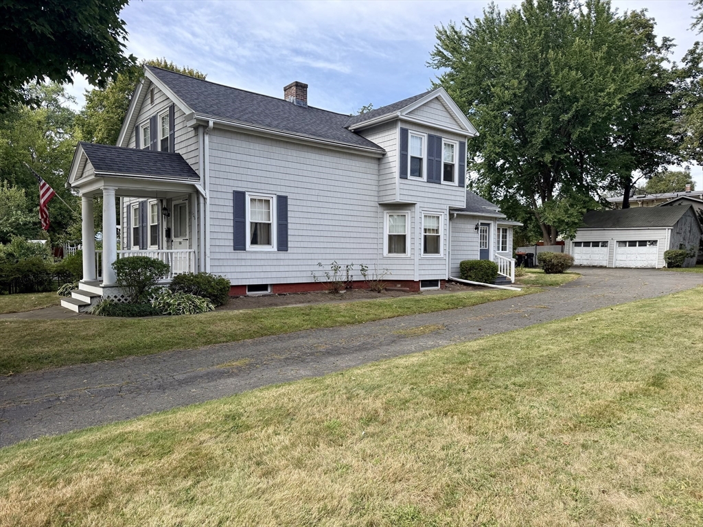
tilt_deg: -1.7
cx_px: 352
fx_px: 487
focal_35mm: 24
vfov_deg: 56.8
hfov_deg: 71.6
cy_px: 264
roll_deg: -0.1
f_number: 1.78
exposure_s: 1/1855
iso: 100
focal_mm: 6.76
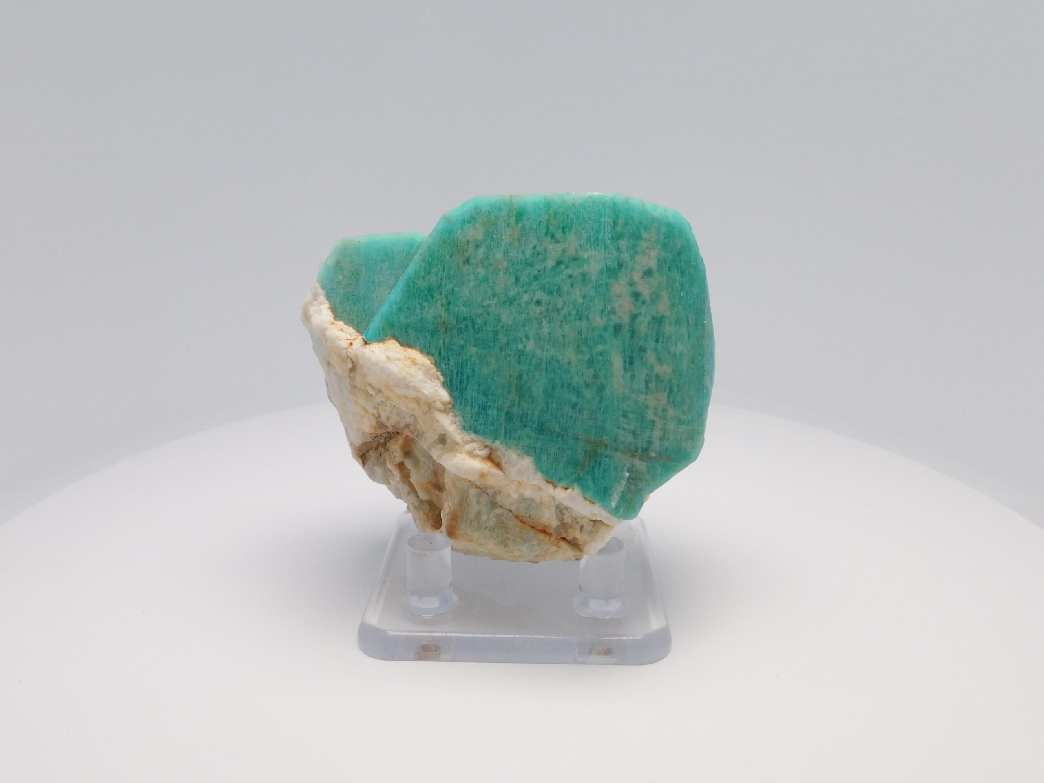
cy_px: 392
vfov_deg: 46.8
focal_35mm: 30
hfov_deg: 60.0
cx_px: 522
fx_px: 905
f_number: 3.2
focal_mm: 5.3
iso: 125
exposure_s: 1/320
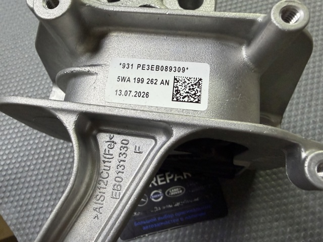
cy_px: 121
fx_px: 224
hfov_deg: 71.6
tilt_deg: -74.5
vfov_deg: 56.8
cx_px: 162
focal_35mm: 24
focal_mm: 2.22
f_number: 2.2
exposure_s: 1/121
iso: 320
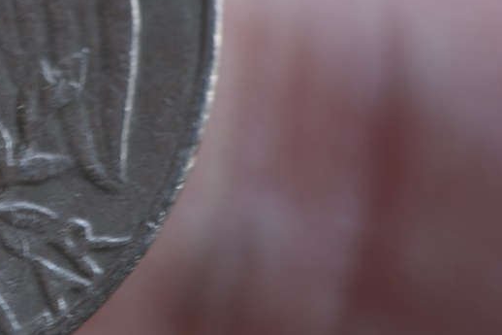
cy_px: 9
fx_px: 5150
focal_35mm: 369
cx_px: -141
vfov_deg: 3.7
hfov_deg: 5.5
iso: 100
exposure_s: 1/100
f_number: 4.2
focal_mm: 85
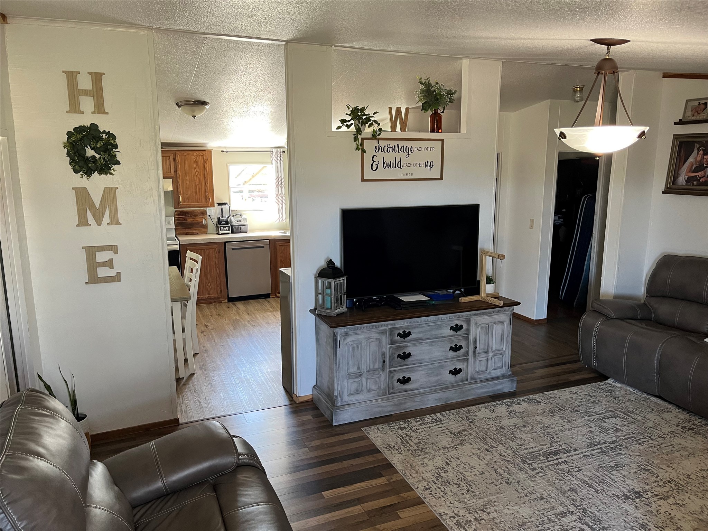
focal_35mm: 26
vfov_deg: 53.1
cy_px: 266
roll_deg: +0.5
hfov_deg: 67.3
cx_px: 354
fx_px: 532
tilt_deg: -11.9
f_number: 1.6
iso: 125
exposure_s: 1/60
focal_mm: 5.1
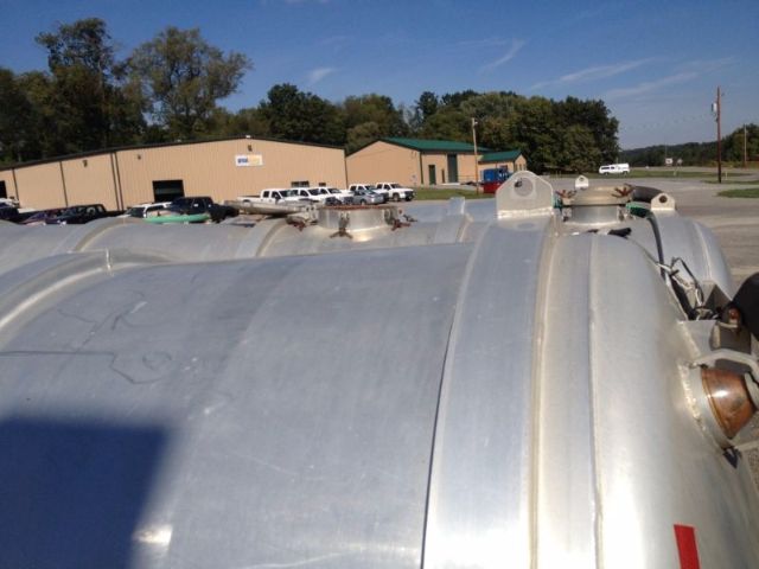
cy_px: 284
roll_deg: +4.9
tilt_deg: -8.2
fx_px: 767
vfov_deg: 40.7
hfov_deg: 52.6
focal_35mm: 35
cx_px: 380
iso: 50
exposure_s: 1/3247
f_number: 2.4
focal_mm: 4.28
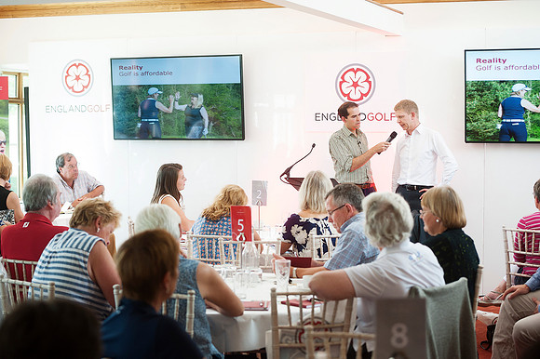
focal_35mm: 70
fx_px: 1049
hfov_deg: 28.9
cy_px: 180
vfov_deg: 19.4
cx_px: 270
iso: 800
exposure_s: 1/125
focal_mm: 70
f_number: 4
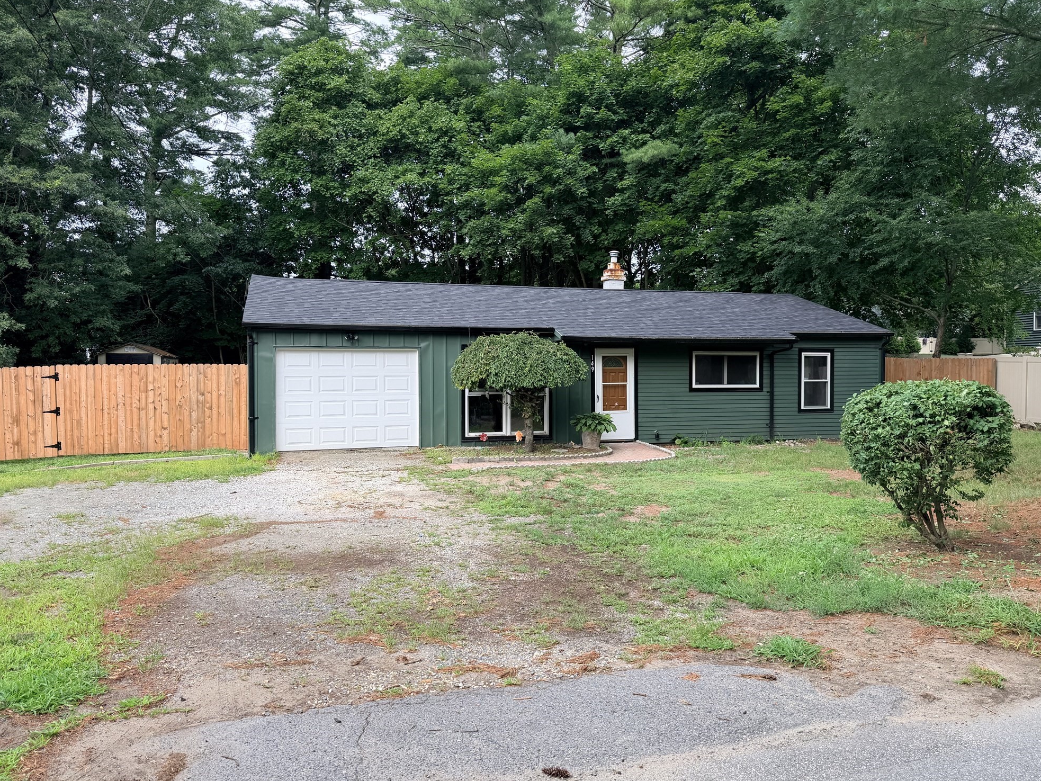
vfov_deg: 54.9
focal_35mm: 25
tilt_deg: +1.9
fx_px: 752
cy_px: 384
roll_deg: +1.3
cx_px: 532
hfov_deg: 69.4
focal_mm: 6.76
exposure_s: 1/1122
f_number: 1.78
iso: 80
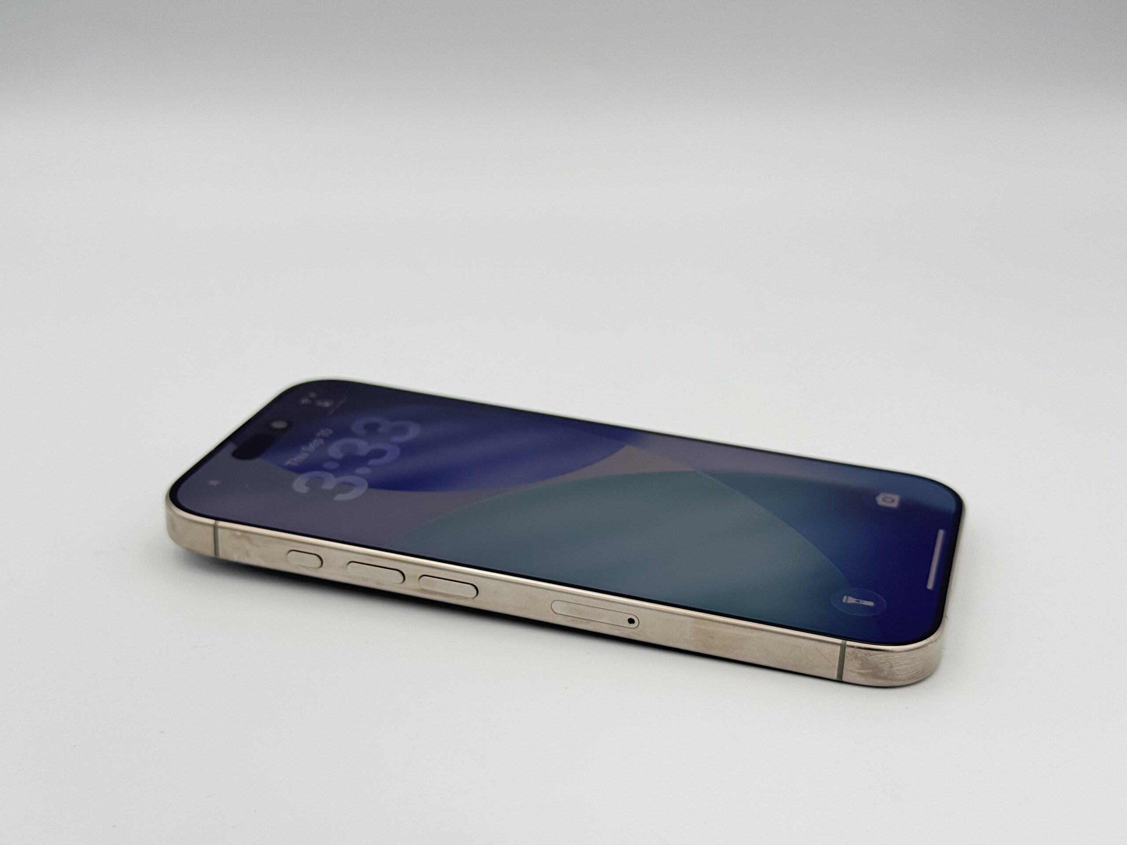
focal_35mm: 48
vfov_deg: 30.3
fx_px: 1563
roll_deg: -0.7
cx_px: 564
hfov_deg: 39.7
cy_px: 422
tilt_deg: -22.9
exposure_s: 1/478
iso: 80
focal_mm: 6.76
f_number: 1.78
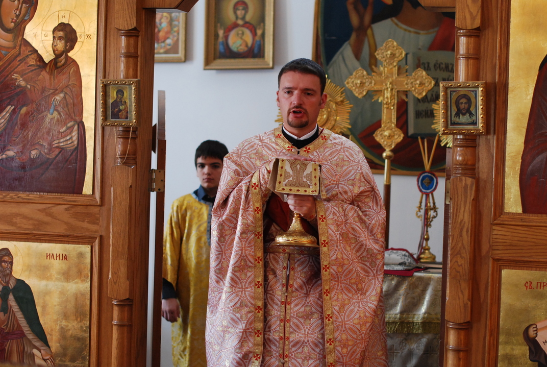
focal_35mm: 75
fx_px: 1142
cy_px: 184
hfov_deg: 26.9
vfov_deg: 18.3
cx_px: 274
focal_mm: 50
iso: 800
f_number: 2
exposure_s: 1/125
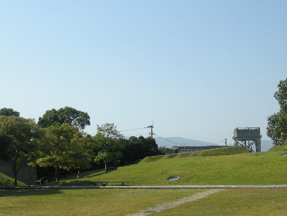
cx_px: 207
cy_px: 140
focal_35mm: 57
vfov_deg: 25.6
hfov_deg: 33.3
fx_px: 473
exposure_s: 1/236
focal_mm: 7.5
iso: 64
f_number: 6.1
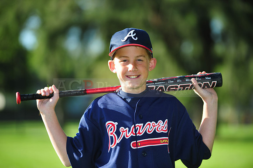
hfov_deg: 12.5
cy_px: 84
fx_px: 1159
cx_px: 126
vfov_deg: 8.3
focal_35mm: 165
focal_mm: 165
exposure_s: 1/800
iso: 200
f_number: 4
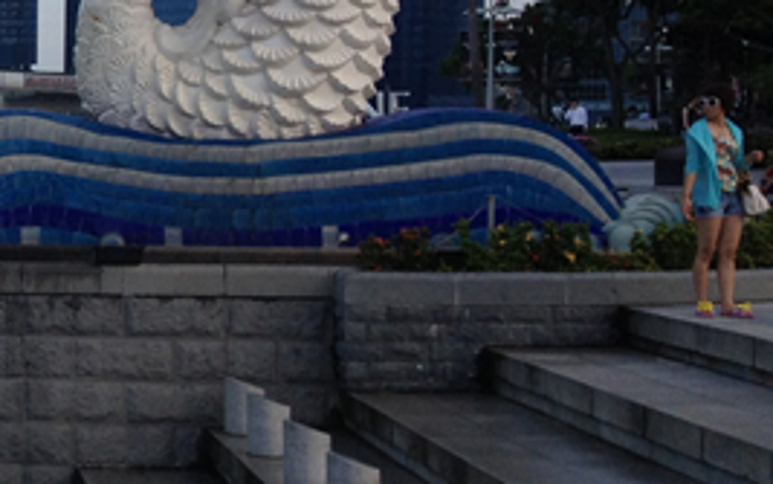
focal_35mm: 111
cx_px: -371
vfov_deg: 11.8
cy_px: 136
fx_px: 2339
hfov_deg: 17.1
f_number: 2.4
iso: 50
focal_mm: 4.28
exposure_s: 1/354
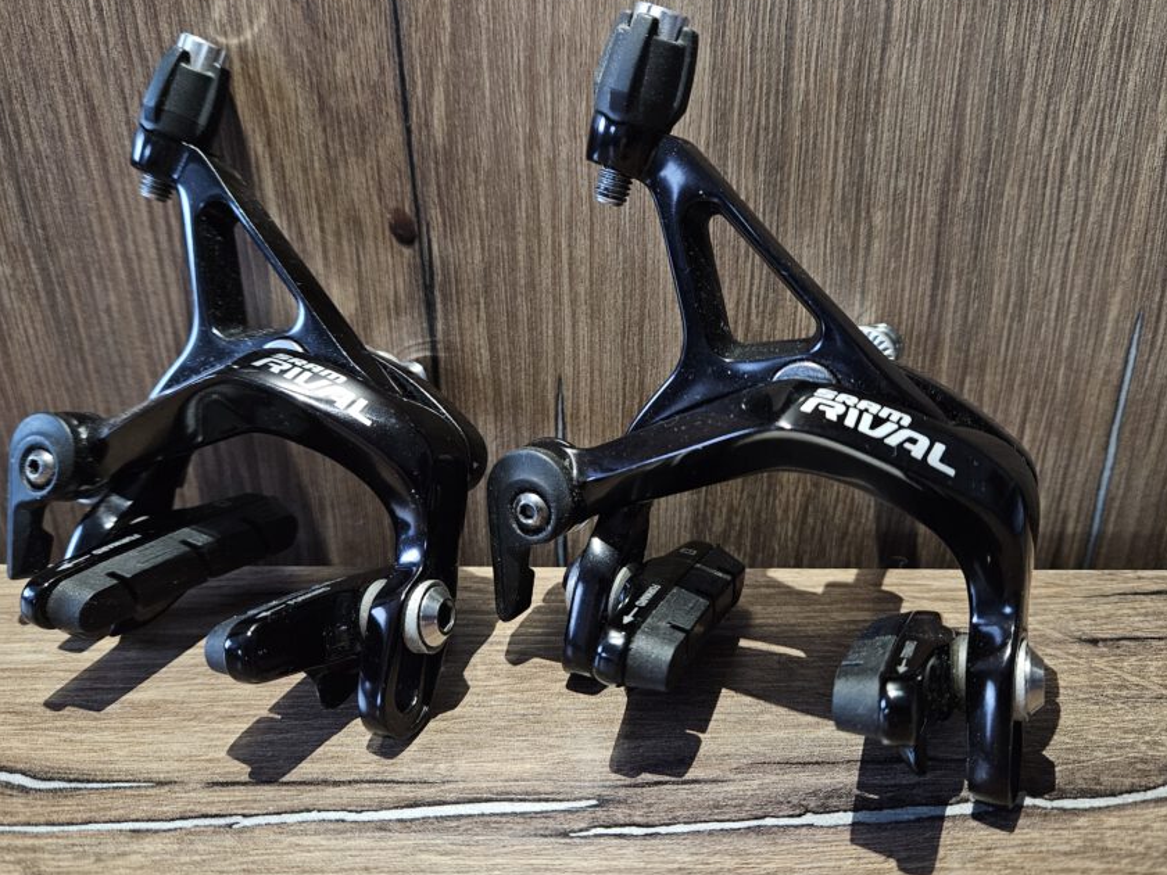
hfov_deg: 63.4
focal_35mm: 28
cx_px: 620
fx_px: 944
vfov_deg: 49.7
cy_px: 423
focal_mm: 5.4
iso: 1000
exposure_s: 1/25
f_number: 1.8
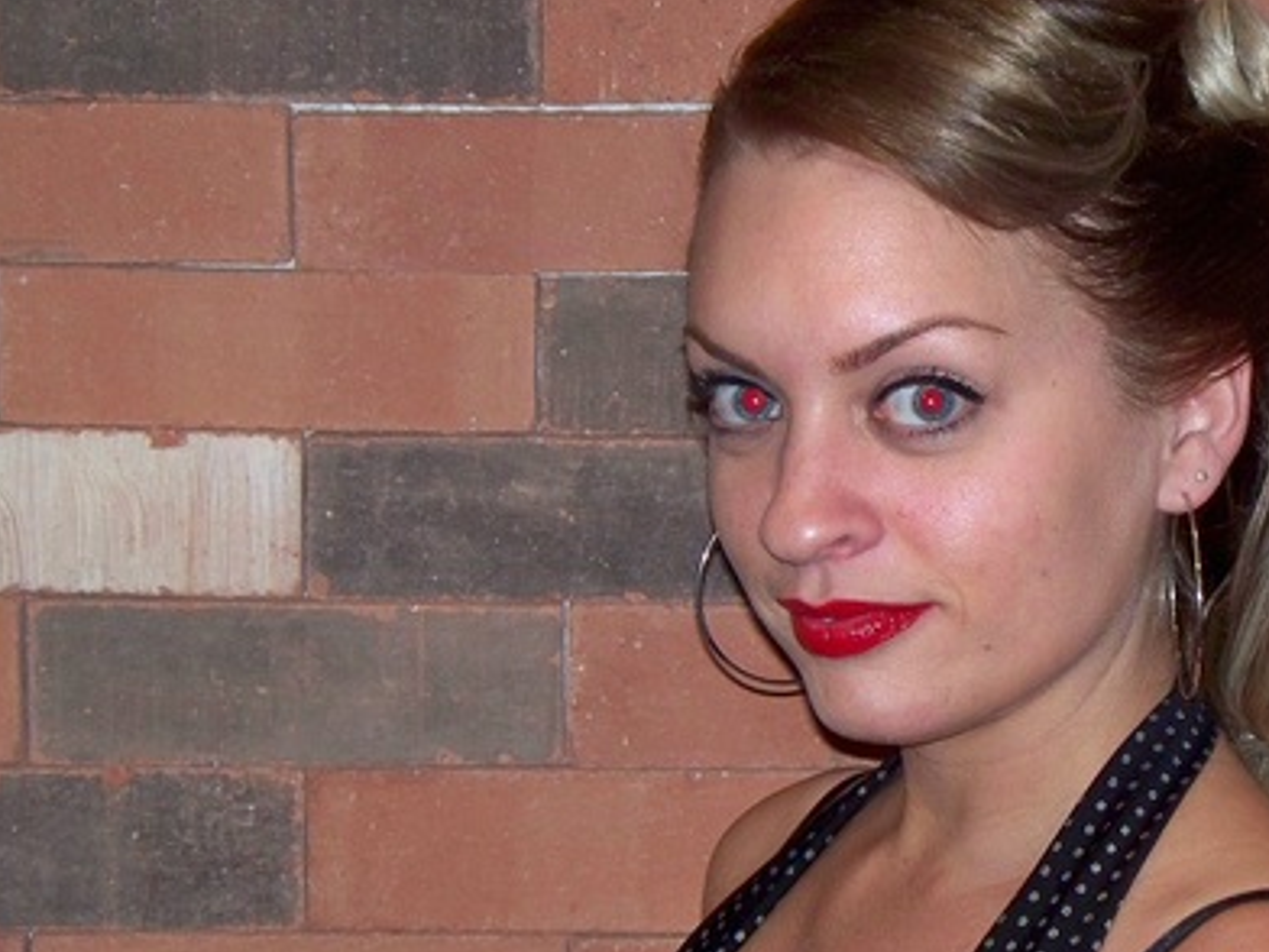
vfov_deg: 11.5
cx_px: 974
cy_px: 499
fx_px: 4729
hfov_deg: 15.2
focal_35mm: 129
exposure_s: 1/40
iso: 200
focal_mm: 16.86
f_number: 3.4
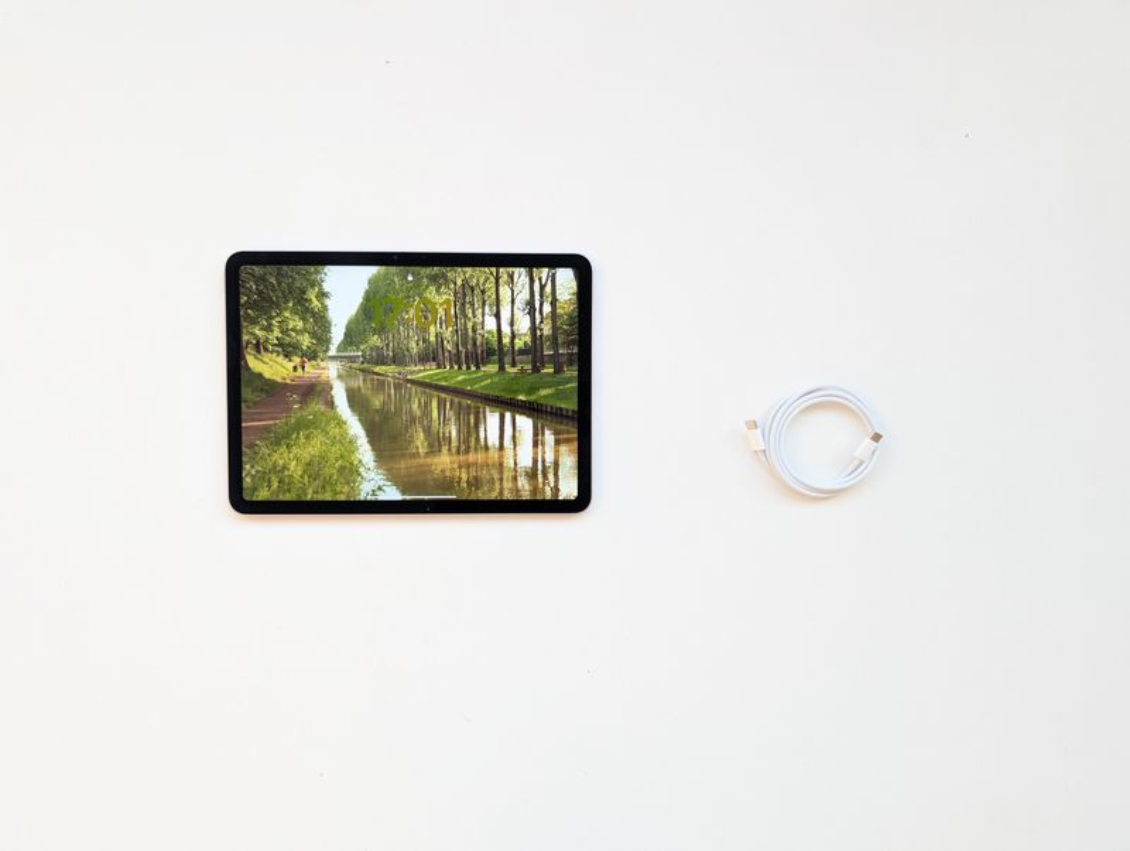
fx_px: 784
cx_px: 565
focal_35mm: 24
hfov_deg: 71.5
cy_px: 426
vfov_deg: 56.9
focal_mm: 6.9
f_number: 1.68
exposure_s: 1/250
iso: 198
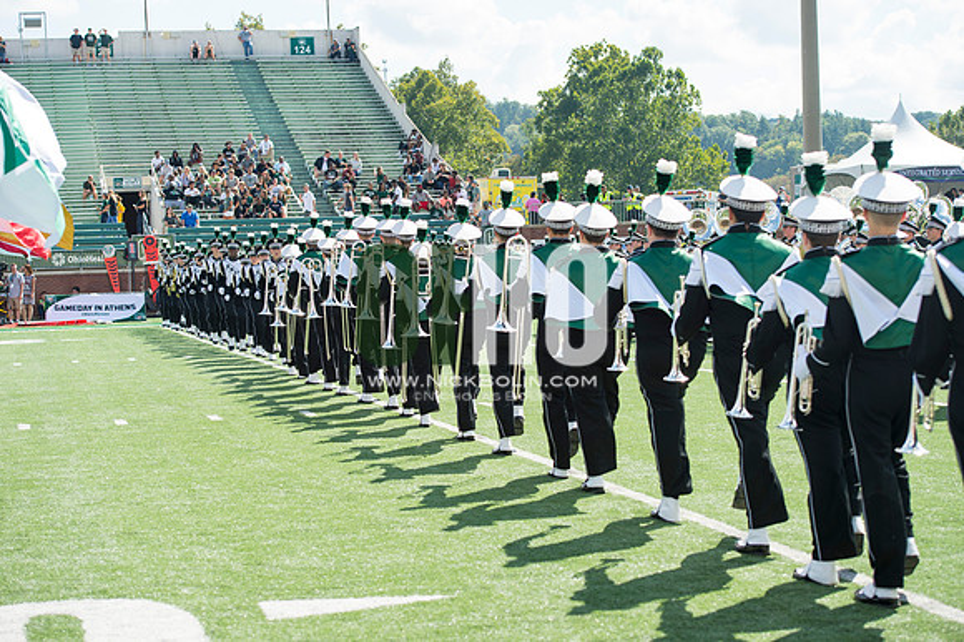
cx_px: 482
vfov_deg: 19.4
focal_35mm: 70
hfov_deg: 28.9
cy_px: 321
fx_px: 1873
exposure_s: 1/1000
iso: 200
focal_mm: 70
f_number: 4.5
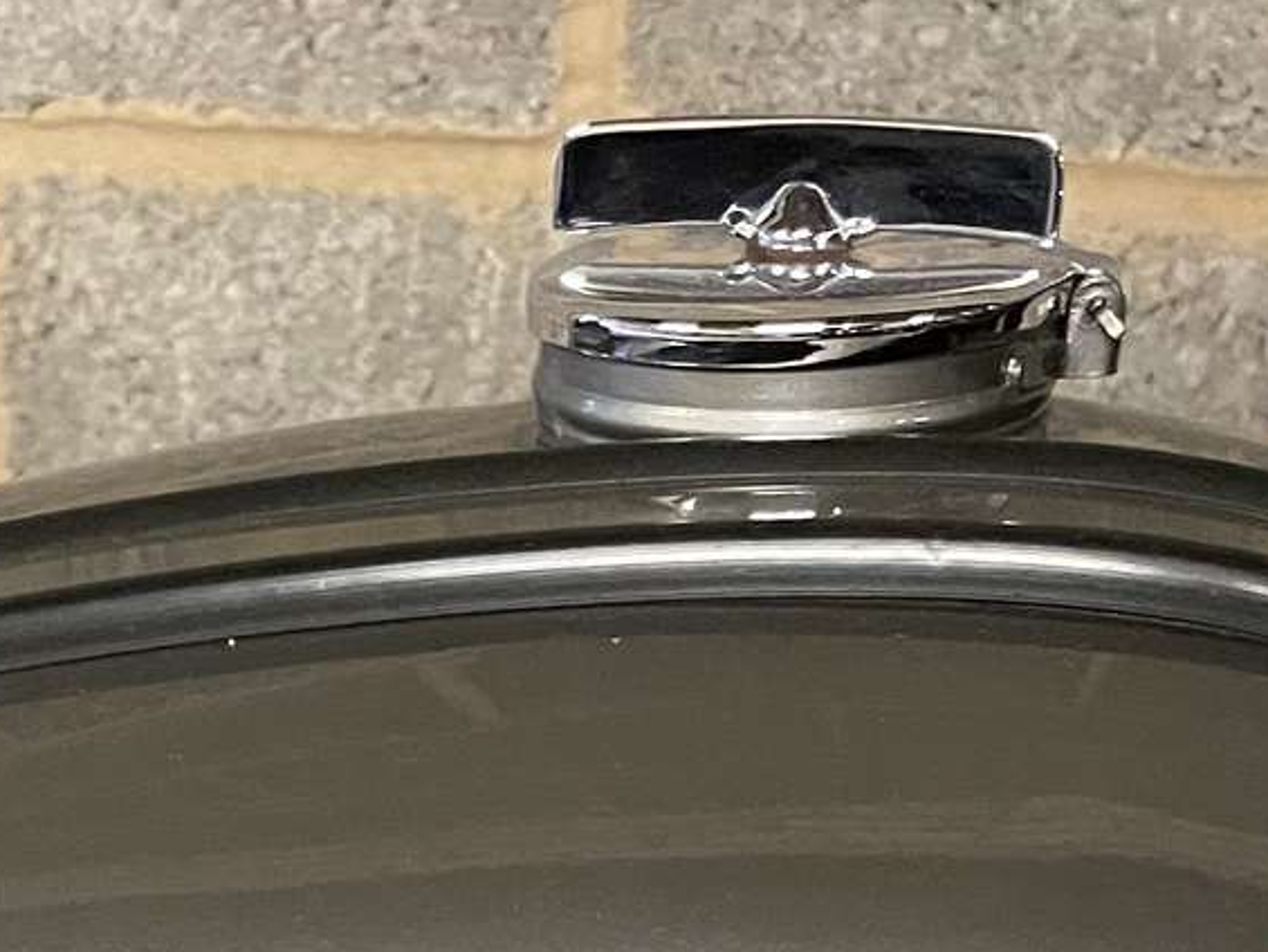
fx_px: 3371
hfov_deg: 20.6
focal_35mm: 92
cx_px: -13
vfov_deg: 14.8
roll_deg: +3.6
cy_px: 1457
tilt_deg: -40.9
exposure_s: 1/33
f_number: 1.6
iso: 500
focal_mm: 4.2
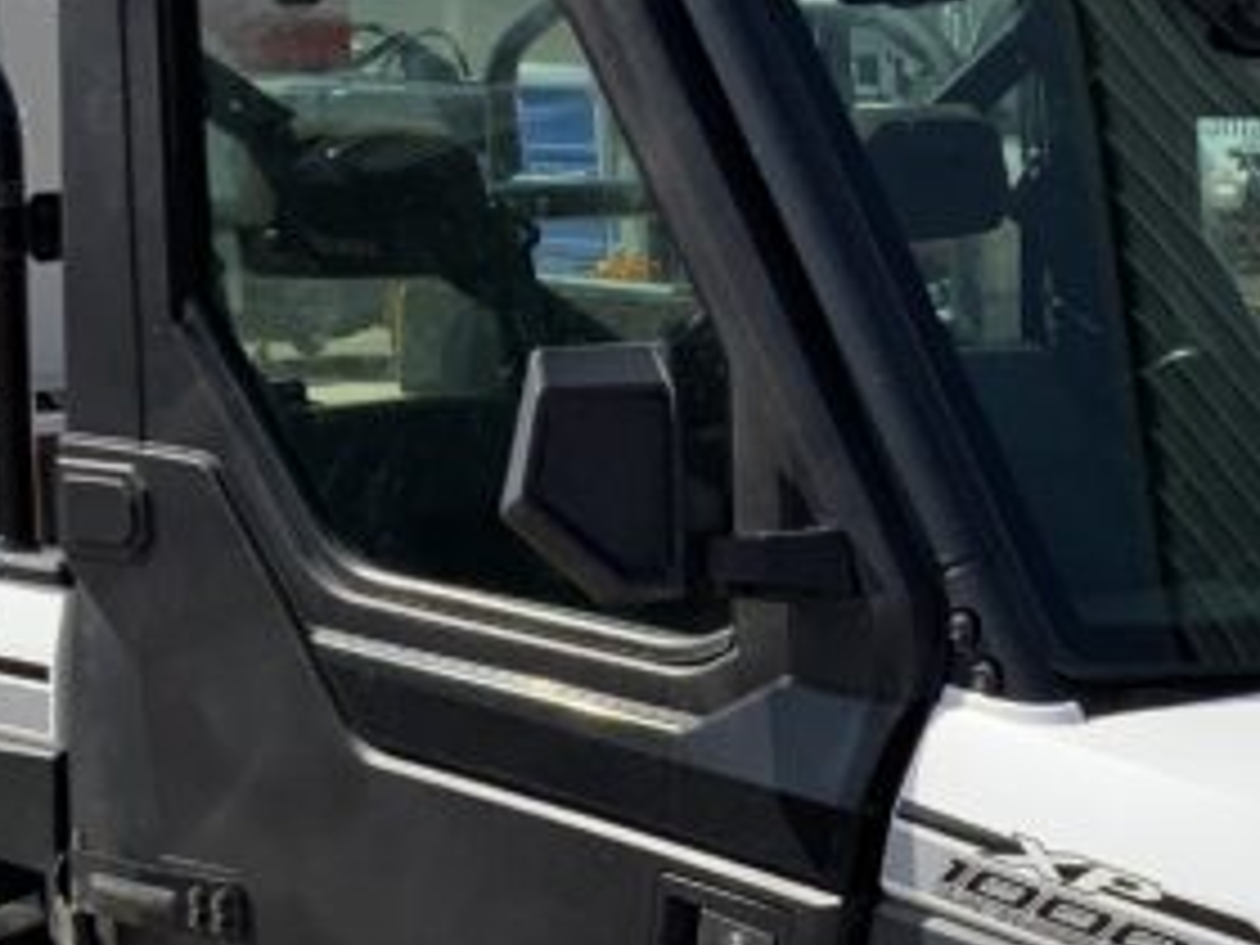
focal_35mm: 106
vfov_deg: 13.7
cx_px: 1197
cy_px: 963
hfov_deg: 18.2
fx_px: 3858
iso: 16
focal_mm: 3
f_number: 1.8
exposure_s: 1/1534
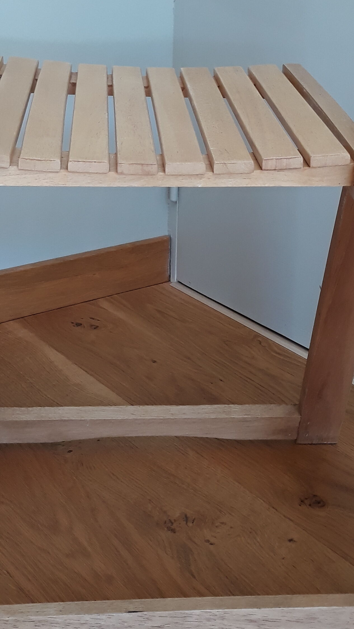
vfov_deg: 37.9
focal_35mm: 54
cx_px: 187
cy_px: 189
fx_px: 901
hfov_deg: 22.2
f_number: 1.7
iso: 64
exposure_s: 1/50
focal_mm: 3.71
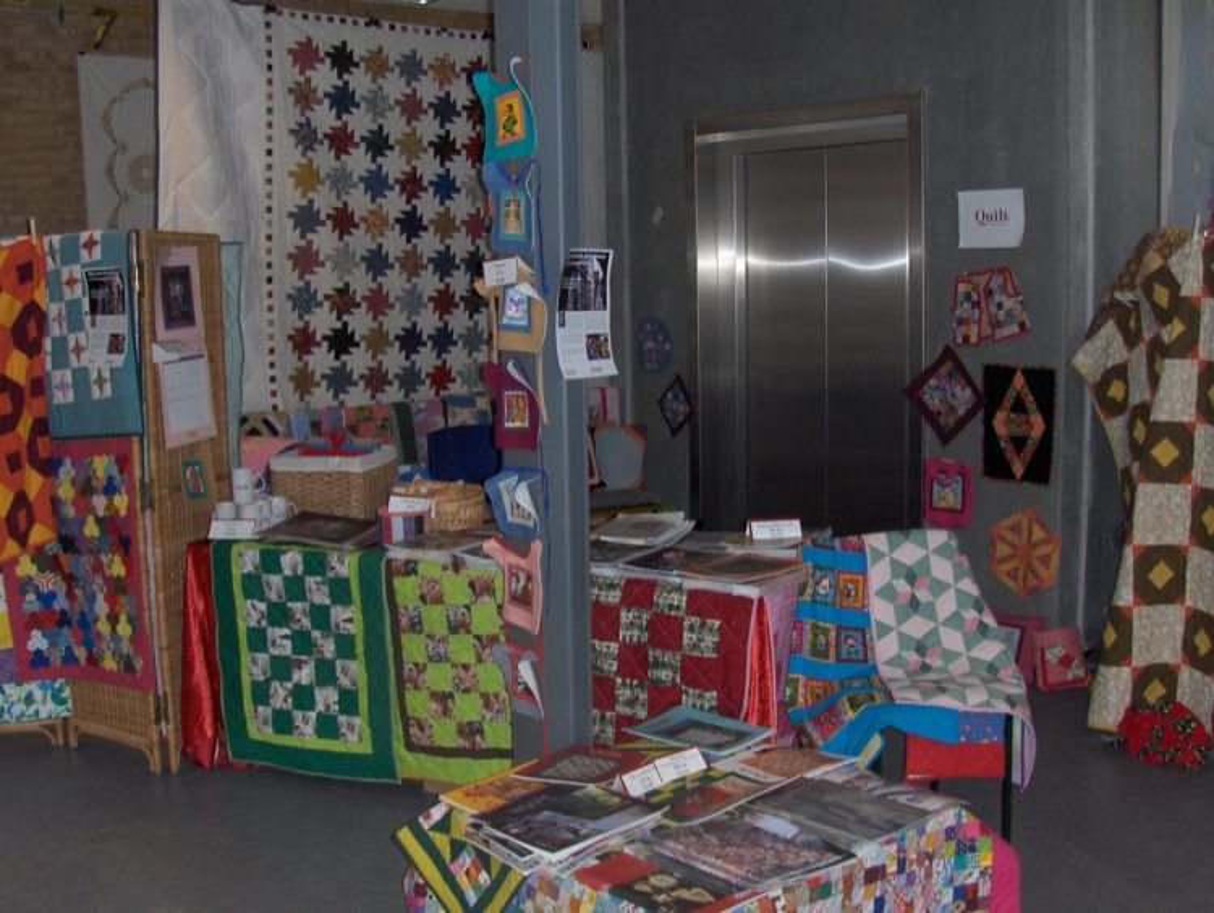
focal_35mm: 41
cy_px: 456
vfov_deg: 35.2
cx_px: 607
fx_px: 1439
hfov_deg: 45.7
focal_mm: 6.5
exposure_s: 1/60
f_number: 3.5
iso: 100
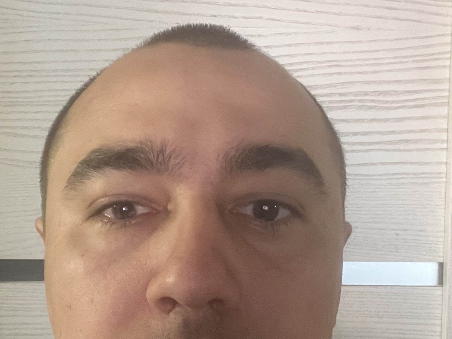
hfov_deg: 35.5
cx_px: 213
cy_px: 222
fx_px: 705
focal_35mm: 54
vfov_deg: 26.9
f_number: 2.2
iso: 640
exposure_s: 1/17
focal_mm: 2.71
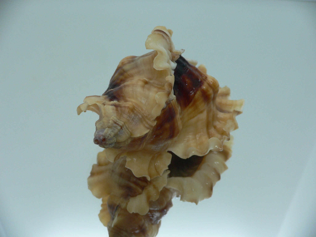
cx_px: 158
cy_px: 118
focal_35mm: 35
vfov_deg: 40.7
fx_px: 320
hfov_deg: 52.6
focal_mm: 4.6
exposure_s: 1/60
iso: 100
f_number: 2.8
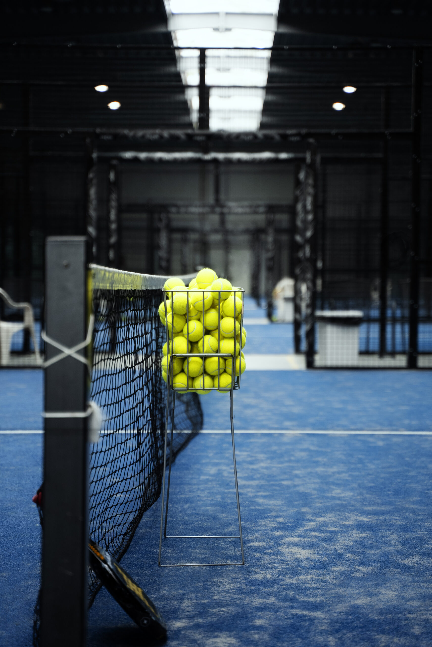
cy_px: 324
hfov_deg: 18.2
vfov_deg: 27.0
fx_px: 1348
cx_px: 216
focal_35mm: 75
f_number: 2.8
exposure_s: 1/400
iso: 800
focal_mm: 75
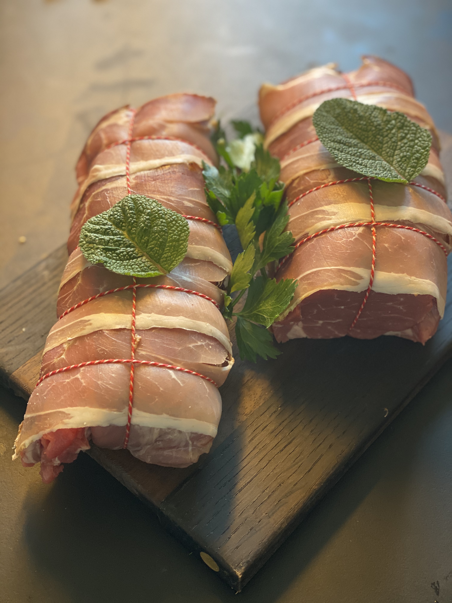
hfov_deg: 28.0
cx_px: 226
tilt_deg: -51.5
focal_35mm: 52
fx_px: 905
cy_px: 302
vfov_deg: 36.8
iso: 125
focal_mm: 6
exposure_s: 1/33
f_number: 2
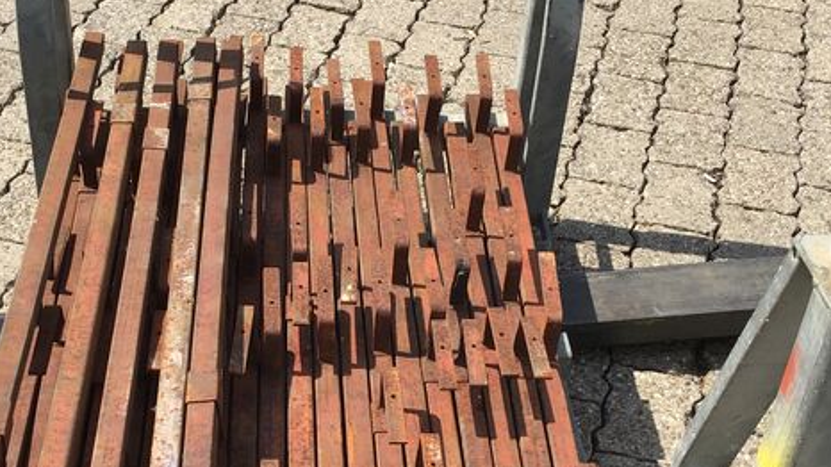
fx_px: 1278
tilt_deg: -43.9
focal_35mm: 58
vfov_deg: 20.4
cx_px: 300
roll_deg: -4.3
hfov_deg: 35.8
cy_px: 387
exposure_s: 1/886
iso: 25
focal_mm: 3.3
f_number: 2.4
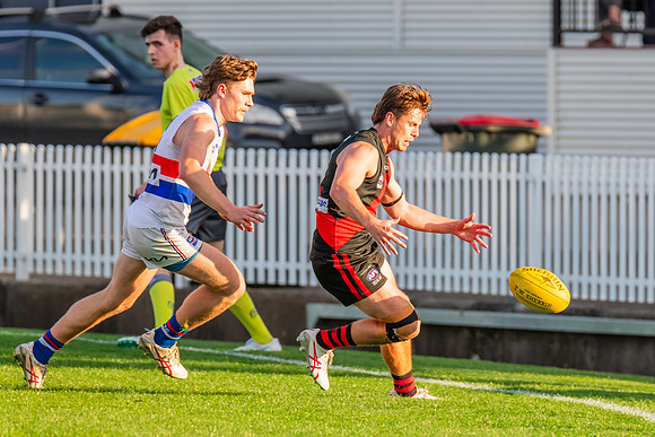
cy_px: 230
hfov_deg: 4.0
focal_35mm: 511
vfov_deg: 2.7
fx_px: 9304
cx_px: 435
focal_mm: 380
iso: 800
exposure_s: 1/1250
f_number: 5.6
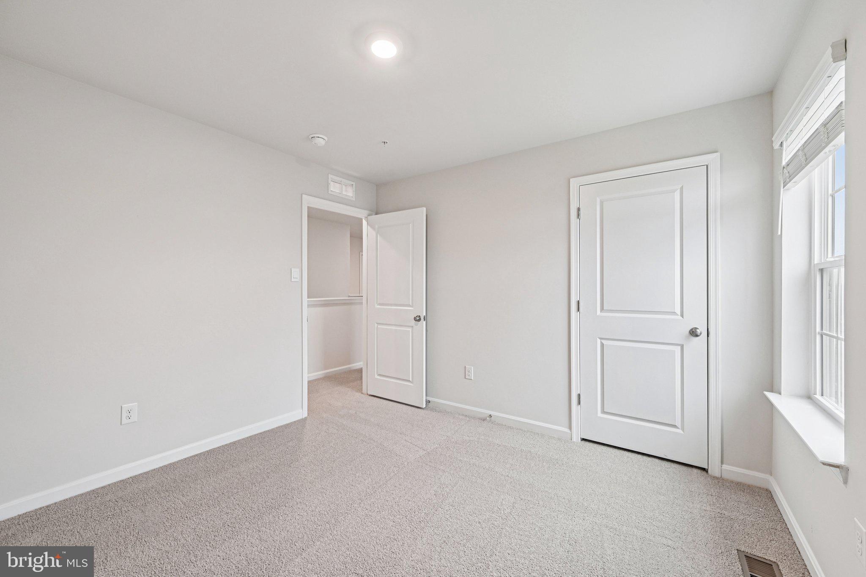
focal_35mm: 14
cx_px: 433
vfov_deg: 81.2
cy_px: 288
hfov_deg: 104.3
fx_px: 337
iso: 400
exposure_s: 1/15
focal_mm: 14
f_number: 8
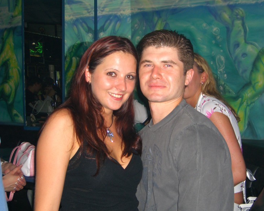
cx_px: 142
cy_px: 104
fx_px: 383
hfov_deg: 38.0
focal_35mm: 49
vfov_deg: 30.8
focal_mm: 9.5
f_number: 3.1
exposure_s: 1/60
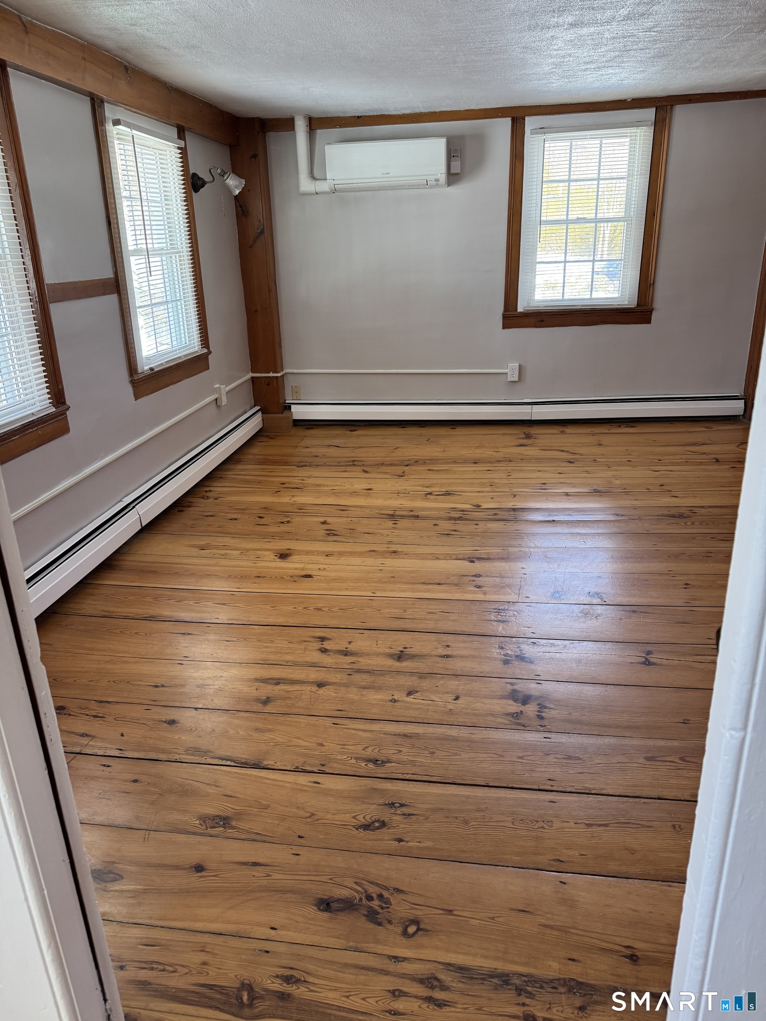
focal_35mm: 24
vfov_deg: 71.6
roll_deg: +2.2
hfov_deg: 56.8
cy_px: 510
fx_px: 708
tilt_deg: -20.4
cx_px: 383
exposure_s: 1/121
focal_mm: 6.76
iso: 200
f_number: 1.78
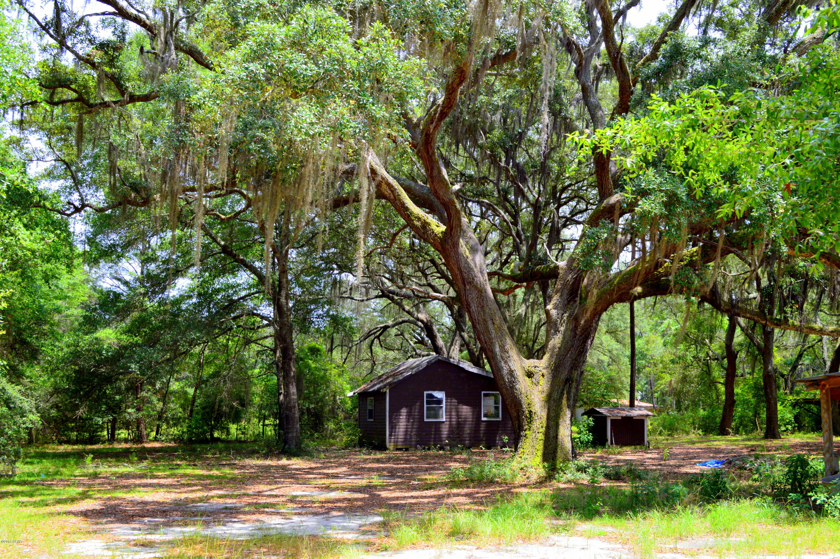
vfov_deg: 34.1
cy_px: 280
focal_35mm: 39
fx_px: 909
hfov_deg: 49.6
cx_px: 420
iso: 400
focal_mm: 26
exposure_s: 1/200
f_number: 10
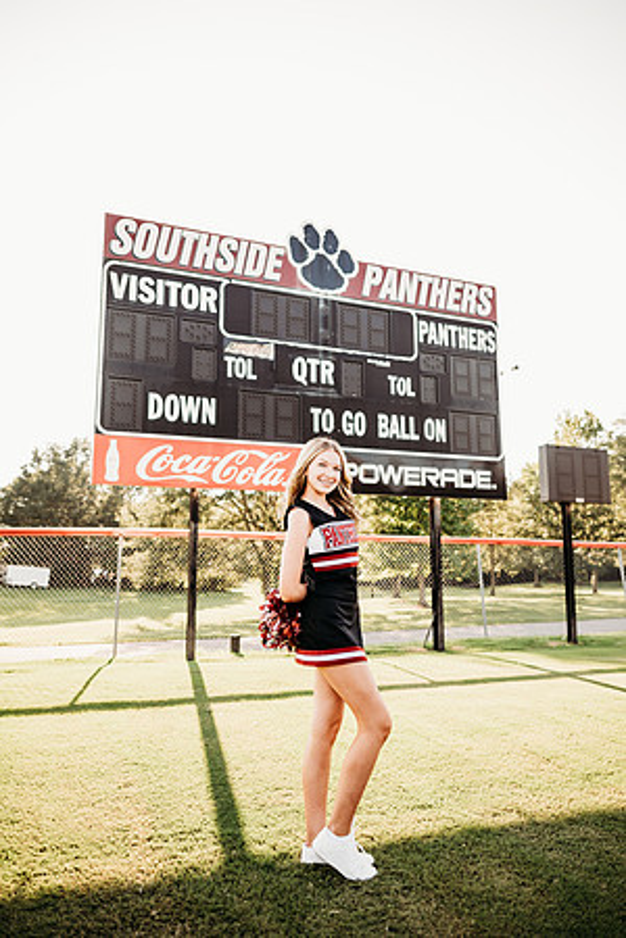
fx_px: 626
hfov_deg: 53.1
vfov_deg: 73.7
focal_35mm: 24
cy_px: 469
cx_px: 313
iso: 200
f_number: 2.8
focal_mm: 24
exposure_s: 1/800
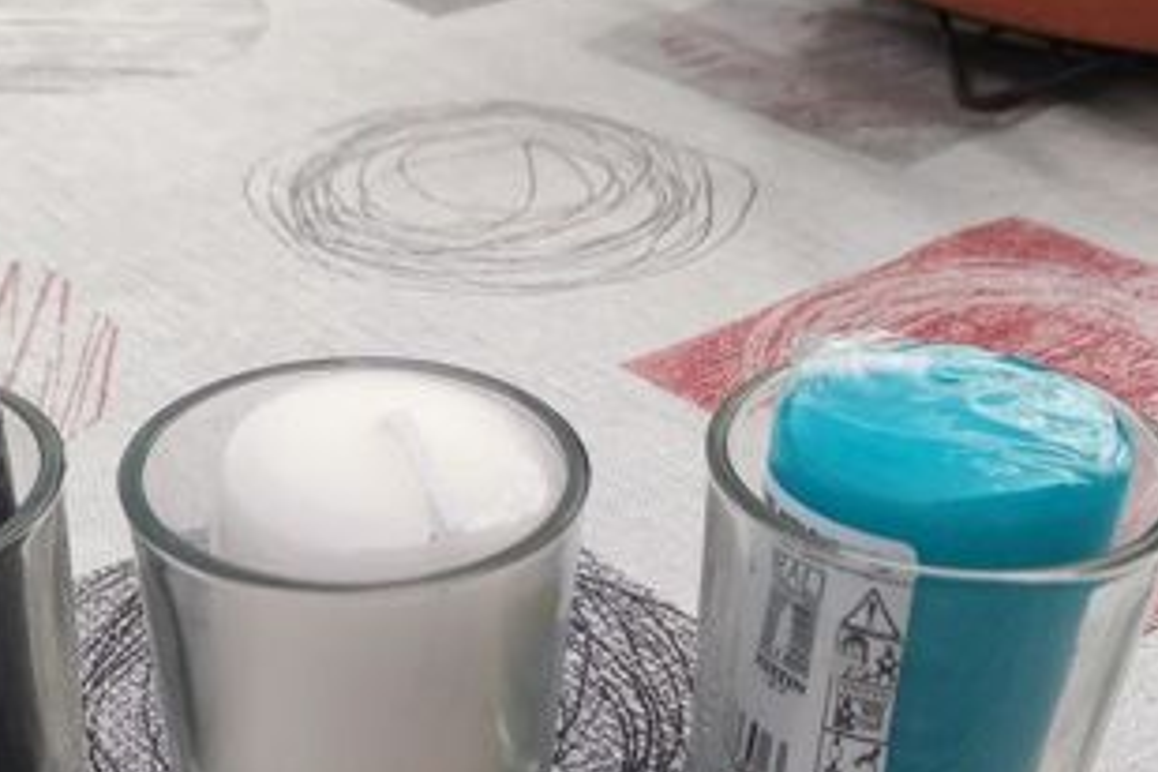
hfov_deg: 35.4
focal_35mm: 56
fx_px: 1801
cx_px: 420
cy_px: 757
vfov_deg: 23.3
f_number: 1.79
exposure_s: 1/395
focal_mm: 4.74
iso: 50
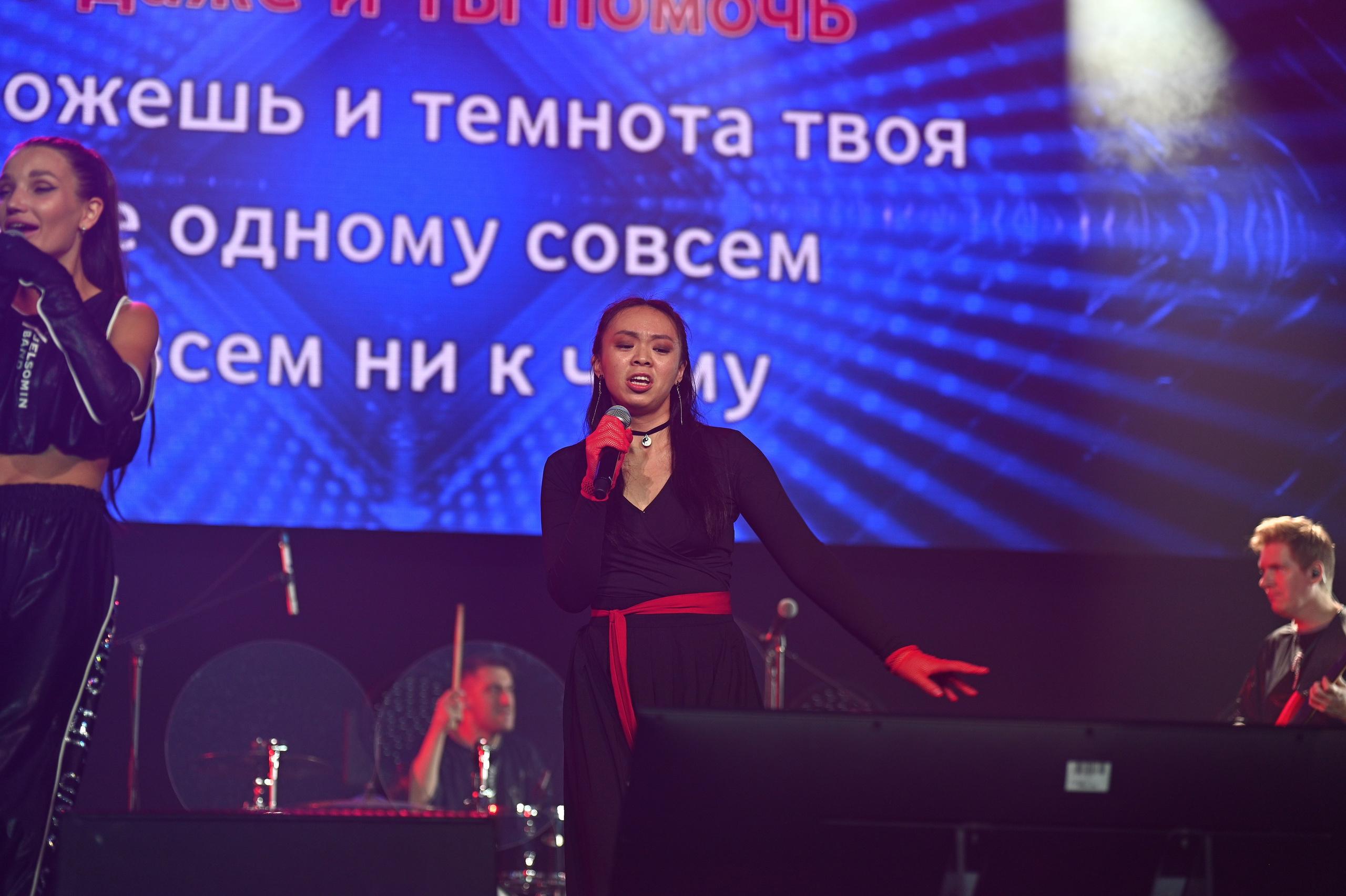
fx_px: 3587
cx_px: 673
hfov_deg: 21.3
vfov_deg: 14.2
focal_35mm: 96
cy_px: 448
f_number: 2.7
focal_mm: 96
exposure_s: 1/250
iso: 280
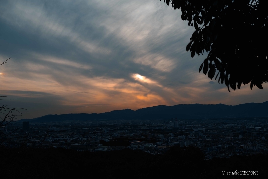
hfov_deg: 43.6
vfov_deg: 29.9
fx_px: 335
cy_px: 90
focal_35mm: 45
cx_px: 134
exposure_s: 1/250
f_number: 8
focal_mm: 45
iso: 100
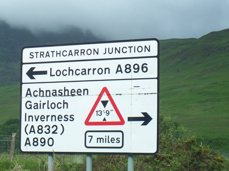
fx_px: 721
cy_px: 109
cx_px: 79
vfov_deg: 13.6
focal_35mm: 109
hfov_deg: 18.0
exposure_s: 1/160
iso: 64
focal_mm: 12.4
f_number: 4.2
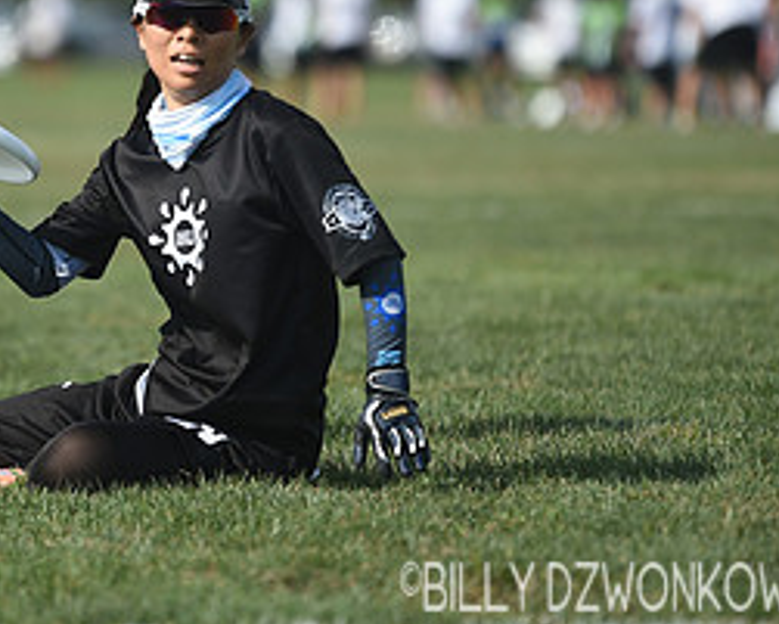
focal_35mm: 433
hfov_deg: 4.5
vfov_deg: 3.6
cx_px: 202
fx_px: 9987
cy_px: 116
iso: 100
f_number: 3.2
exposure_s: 1/1600
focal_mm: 200
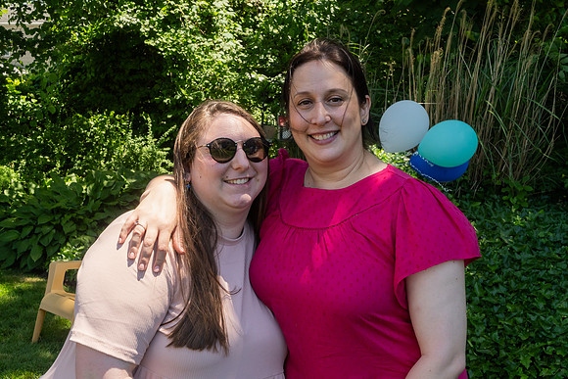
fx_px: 781
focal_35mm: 50
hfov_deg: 40.0
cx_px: 284
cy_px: 190
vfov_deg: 27.3
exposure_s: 1/400
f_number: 10
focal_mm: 33
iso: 640
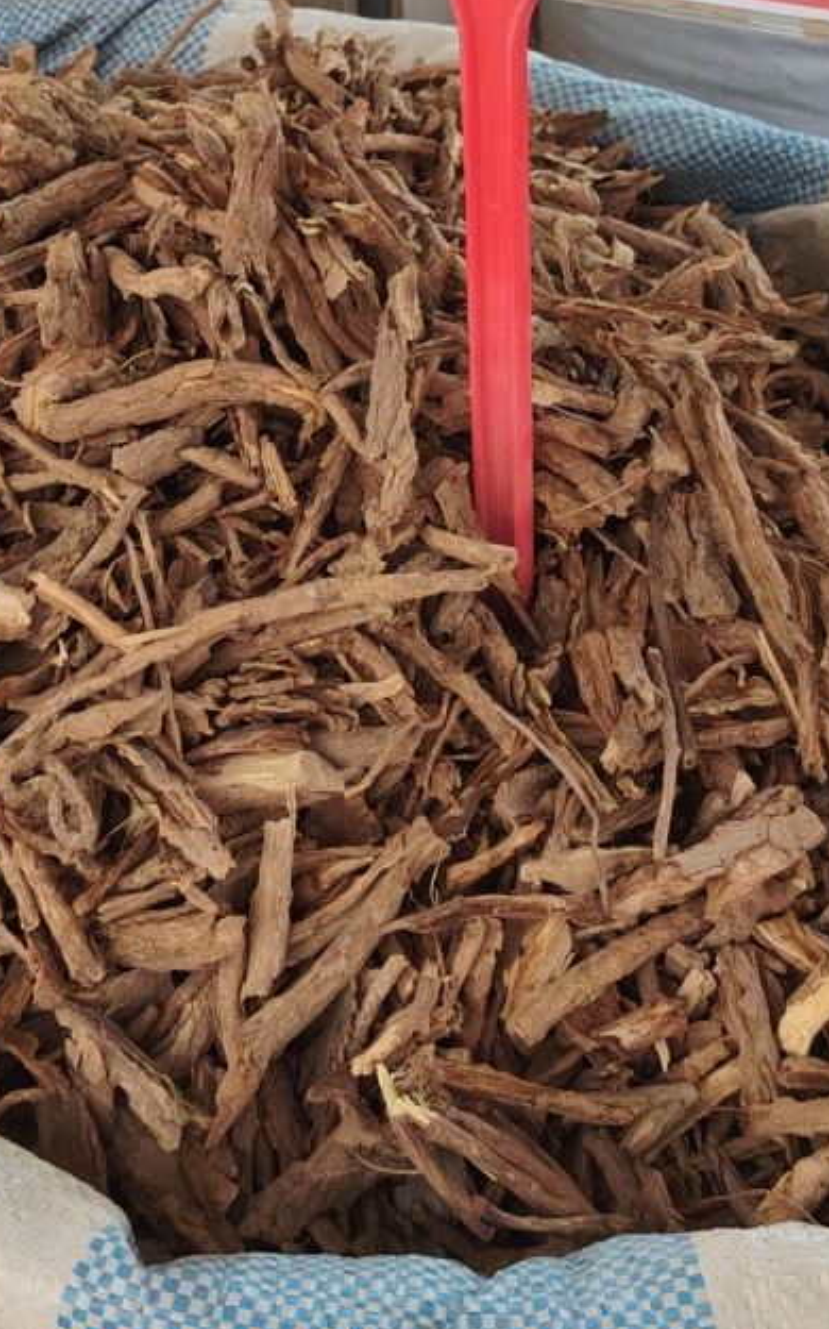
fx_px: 2425
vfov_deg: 30.0
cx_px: 344
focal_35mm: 67
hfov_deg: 19.4
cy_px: 301
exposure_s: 1/50
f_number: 1.88
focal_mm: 4.84
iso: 925
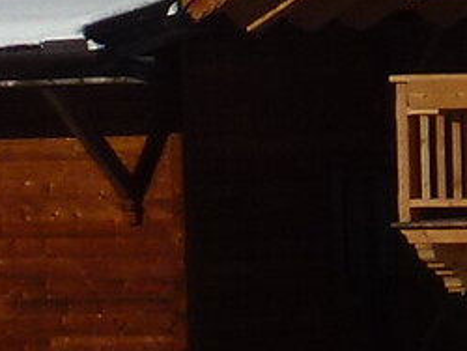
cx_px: 1758
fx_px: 7360
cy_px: 84
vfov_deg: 2.7
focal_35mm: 545
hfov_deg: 3.5
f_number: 4.7
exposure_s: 1/2000
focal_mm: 12.7
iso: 100
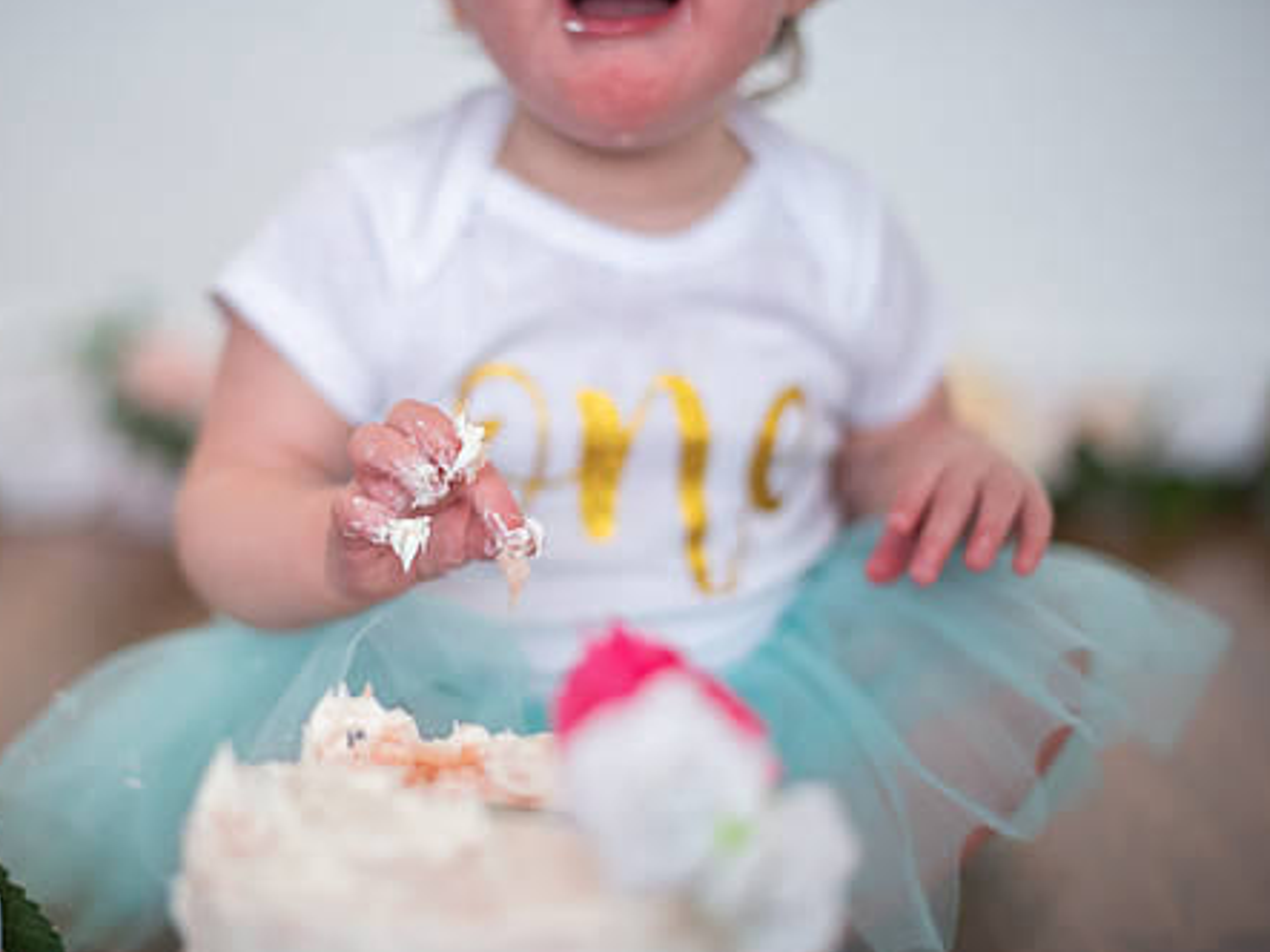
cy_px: 518
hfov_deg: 30.6
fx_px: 2311
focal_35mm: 63
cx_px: 467
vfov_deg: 23.3
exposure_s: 1/320
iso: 200
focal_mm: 50
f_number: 1.4
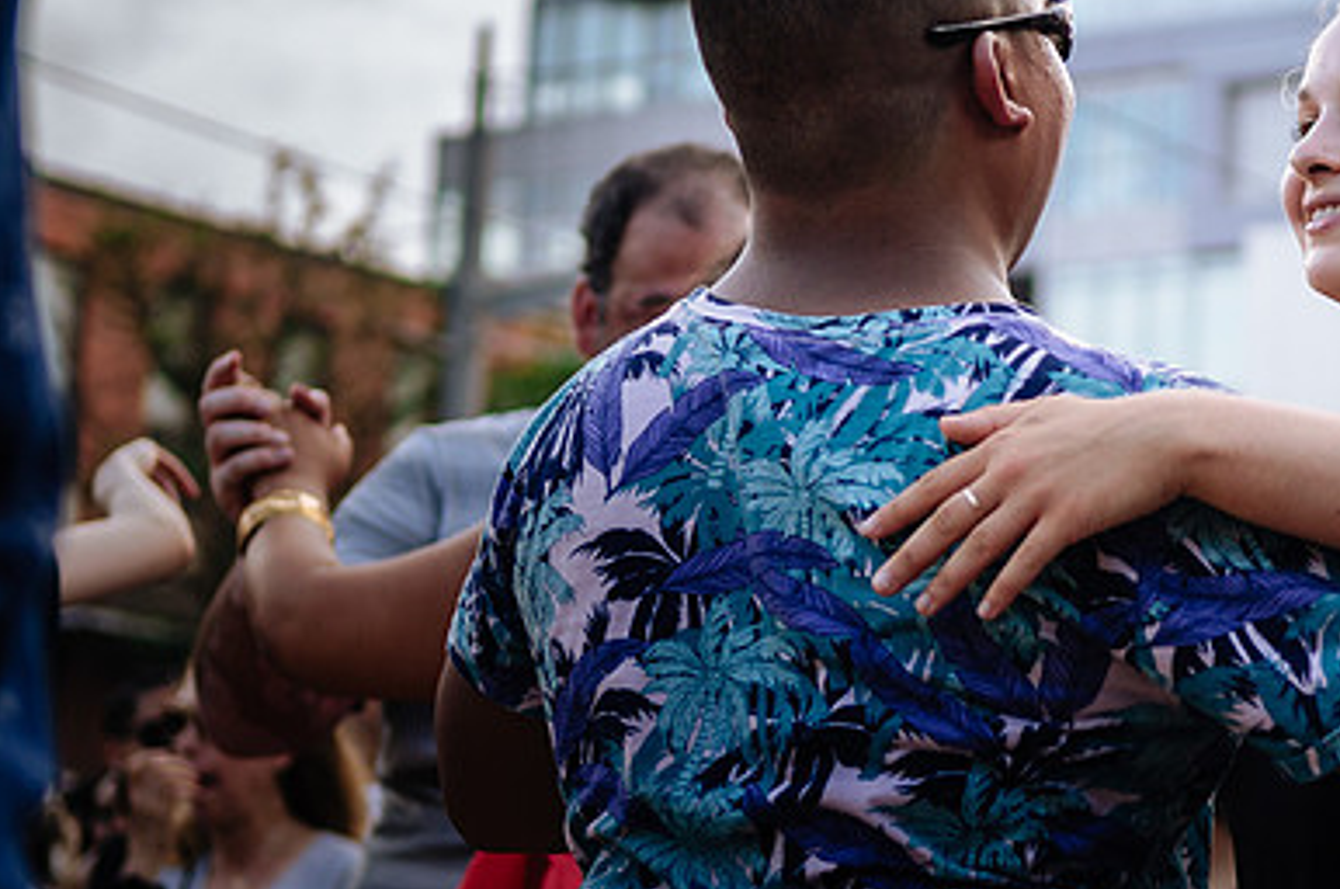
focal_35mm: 124
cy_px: 568
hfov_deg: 16.5
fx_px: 4608
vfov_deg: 11.0
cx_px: 889
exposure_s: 1/400
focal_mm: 55
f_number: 2.8
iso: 100
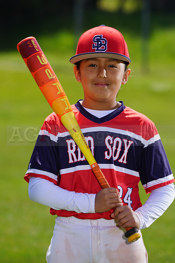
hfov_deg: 5.4
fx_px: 1844
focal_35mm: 253
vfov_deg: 8.1
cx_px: 88
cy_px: 132
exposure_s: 1/250
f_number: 7.1
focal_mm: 253
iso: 100
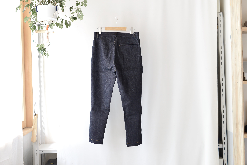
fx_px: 343
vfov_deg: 27.0
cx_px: 124
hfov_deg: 39.6
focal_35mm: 50
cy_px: 82
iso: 400
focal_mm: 50
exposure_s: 1/20
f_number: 2.8
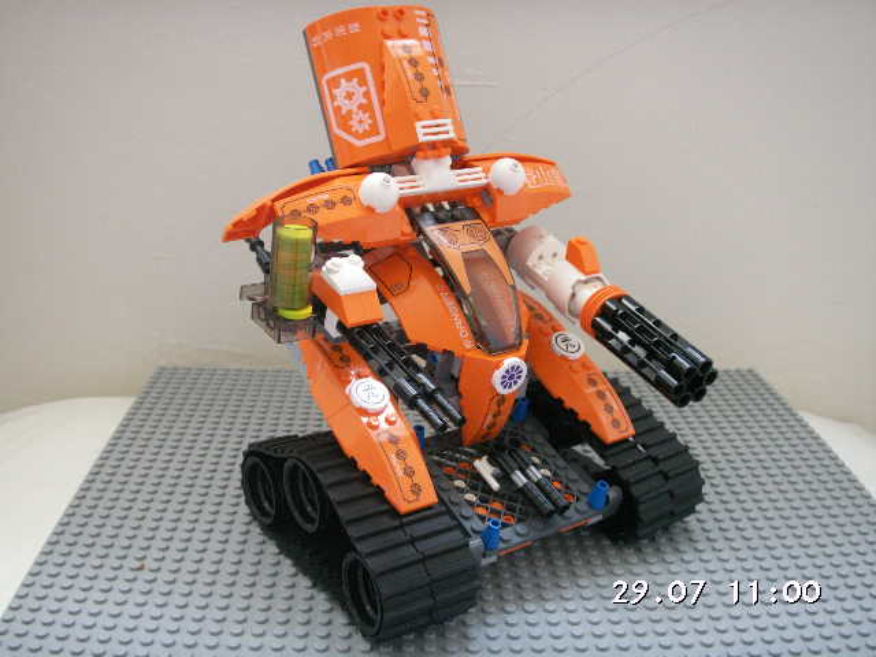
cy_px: 328
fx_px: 936
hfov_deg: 50.1
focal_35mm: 37
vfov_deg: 38.7
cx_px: 438
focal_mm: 7.7
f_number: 3.5
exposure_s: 1/13
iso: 100
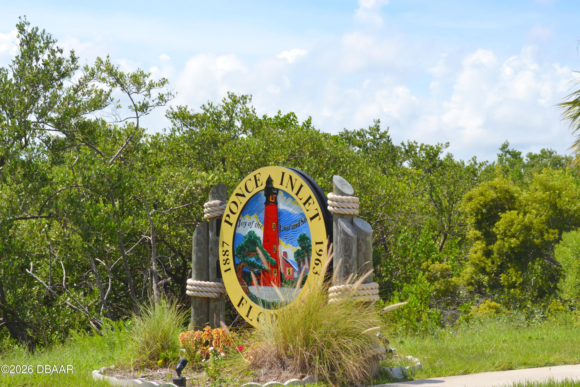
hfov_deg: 29.2
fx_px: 1112
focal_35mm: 69
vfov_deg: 19.7
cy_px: 194
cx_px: 290
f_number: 9
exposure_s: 1/200
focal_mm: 46
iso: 100
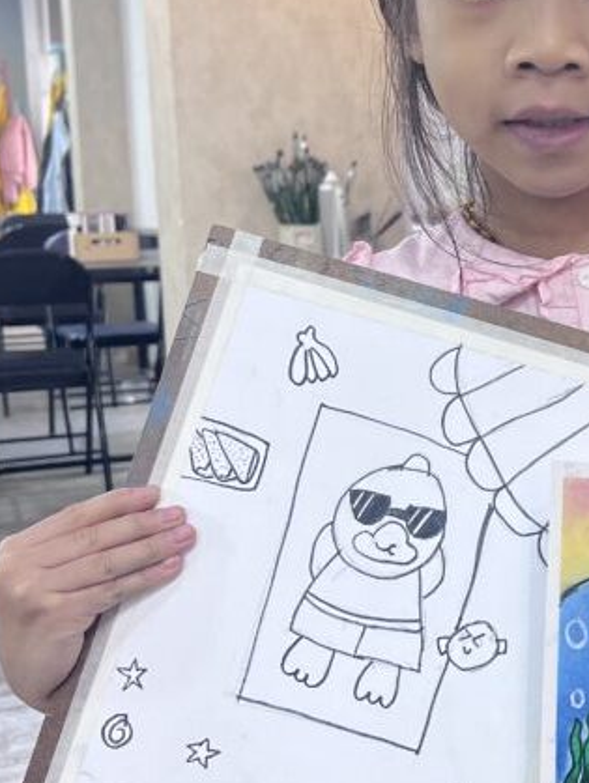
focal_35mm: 62
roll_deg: +0.1
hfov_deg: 22.9
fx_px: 1404
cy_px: 415
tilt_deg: -10.7
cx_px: 563
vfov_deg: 31.2
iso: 125
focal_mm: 5.7
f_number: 1.5
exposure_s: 1/100
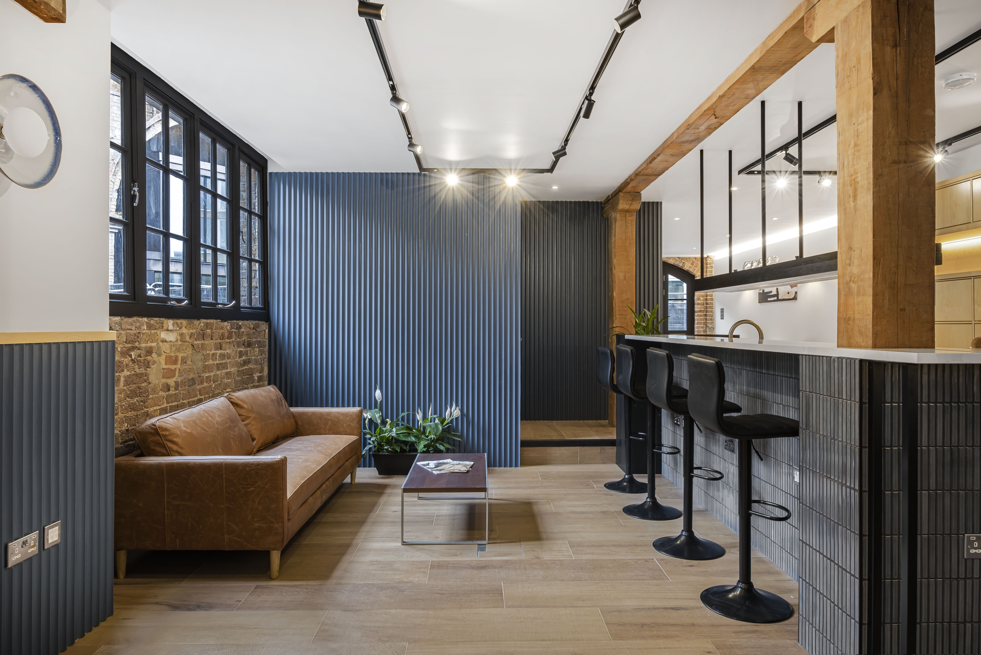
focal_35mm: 23
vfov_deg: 55.1
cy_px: 328
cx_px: 490
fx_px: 627
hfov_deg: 76.1
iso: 320
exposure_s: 1/3
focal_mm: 15.1
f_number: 9
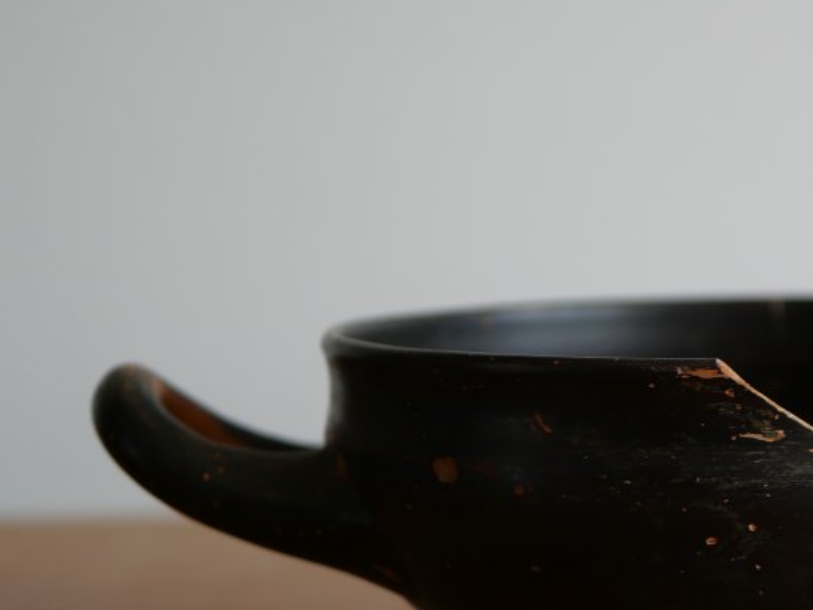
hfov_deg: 14.6
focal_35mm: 132
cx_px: 867
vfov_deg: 11.2
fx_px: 3101
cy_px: 468
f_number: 2.8
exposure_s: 1/60
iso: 200
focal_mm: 30
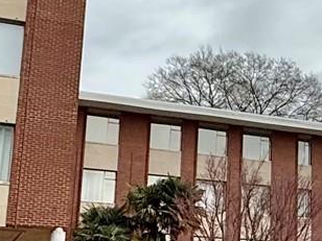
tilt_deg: +16.0
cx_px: 325
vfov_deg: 15.9
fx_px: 865
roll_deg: -0.5
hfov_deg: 20.4
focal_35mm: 93
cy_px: 131
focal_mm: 2.22
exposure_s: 1/2717
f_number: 2.2
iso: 50
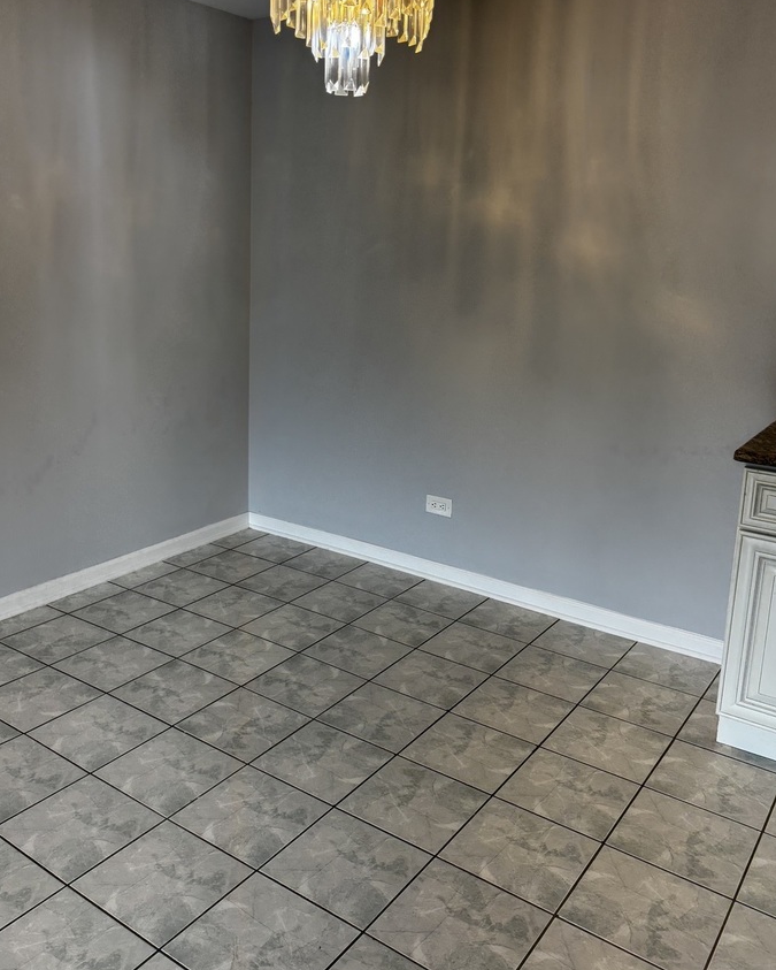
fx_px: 861
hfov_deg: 48.4
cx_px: 336
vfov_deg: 58.4
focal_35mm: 30
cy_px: 406
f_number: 1.78
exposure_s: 1/120
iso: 160
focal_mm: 6.76
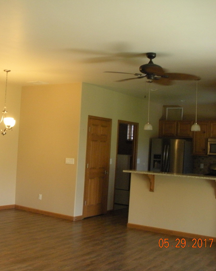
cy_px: 136
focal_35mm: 47
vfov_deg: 39.5
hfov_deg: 31.5
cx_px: 55
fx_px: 376
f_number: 3.5
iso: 400
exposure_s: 1/41.6
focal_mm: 6.3
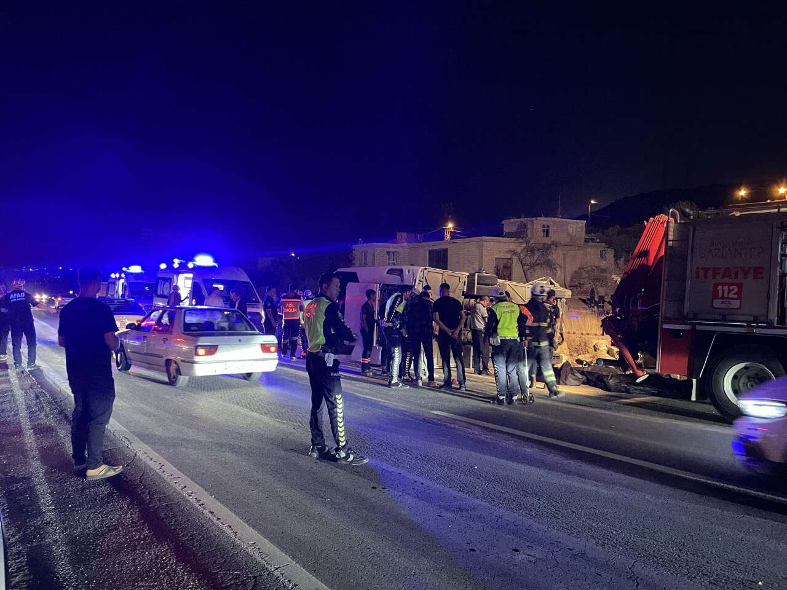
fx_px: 591
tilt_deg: -0.6
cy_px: 295
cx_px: 394
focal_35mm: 26
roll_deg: -0.1
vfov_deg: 53.1
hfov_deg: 67.3
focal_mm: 4.2
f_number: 1.6
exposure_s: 1/30
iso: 1000
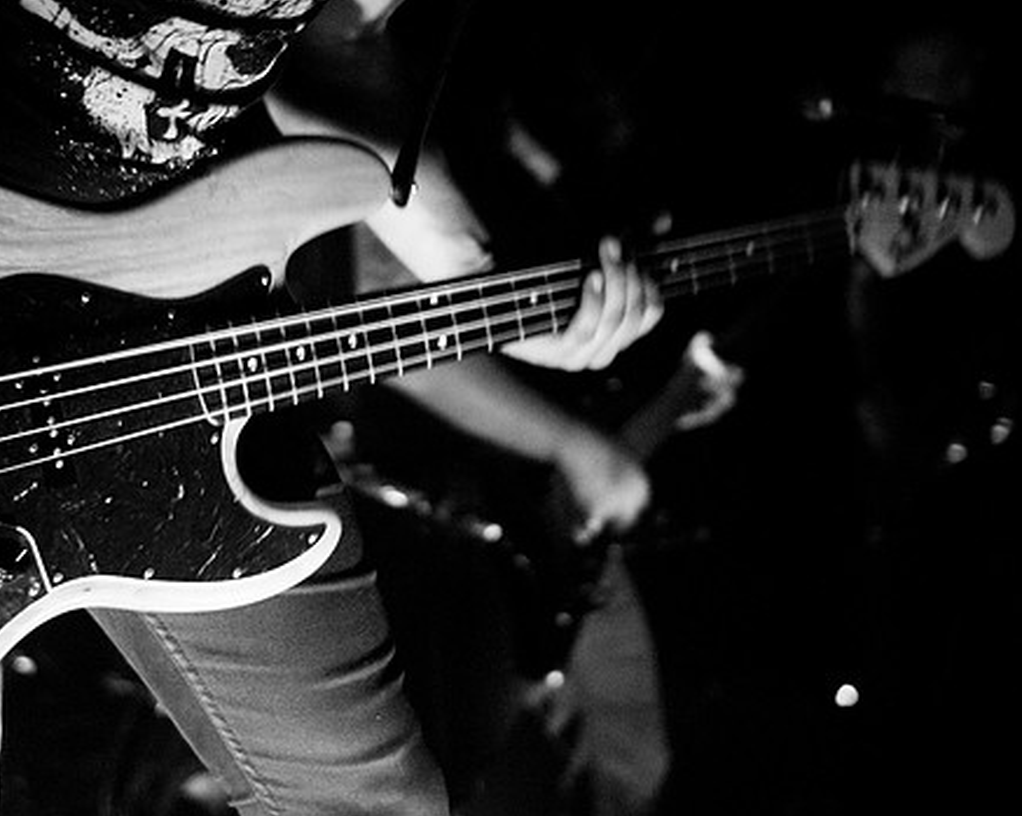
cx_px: 400
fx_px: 1693
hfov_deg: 33.5
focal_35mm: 56
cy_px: 445
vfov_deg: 27.1
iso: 1000
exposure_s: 1/40
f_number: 1.4
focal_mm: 30
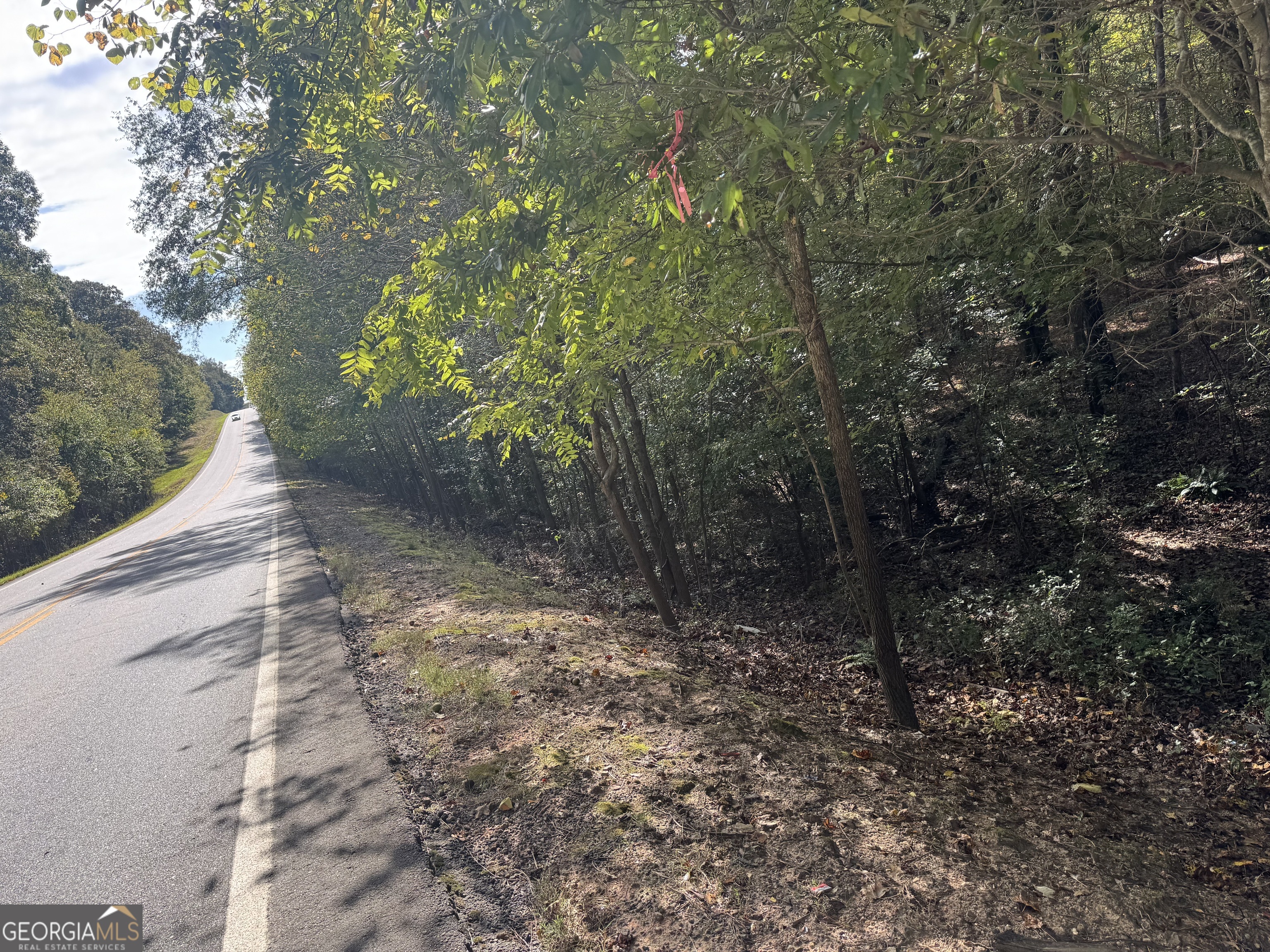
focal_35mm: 24
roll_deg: +12.2
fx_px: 881
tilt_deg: -10.1
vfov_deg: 56.8
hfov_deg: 71.6
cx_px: 635
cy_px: 476
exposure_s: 1/747
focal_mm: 6.76
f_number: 1.78
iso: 80
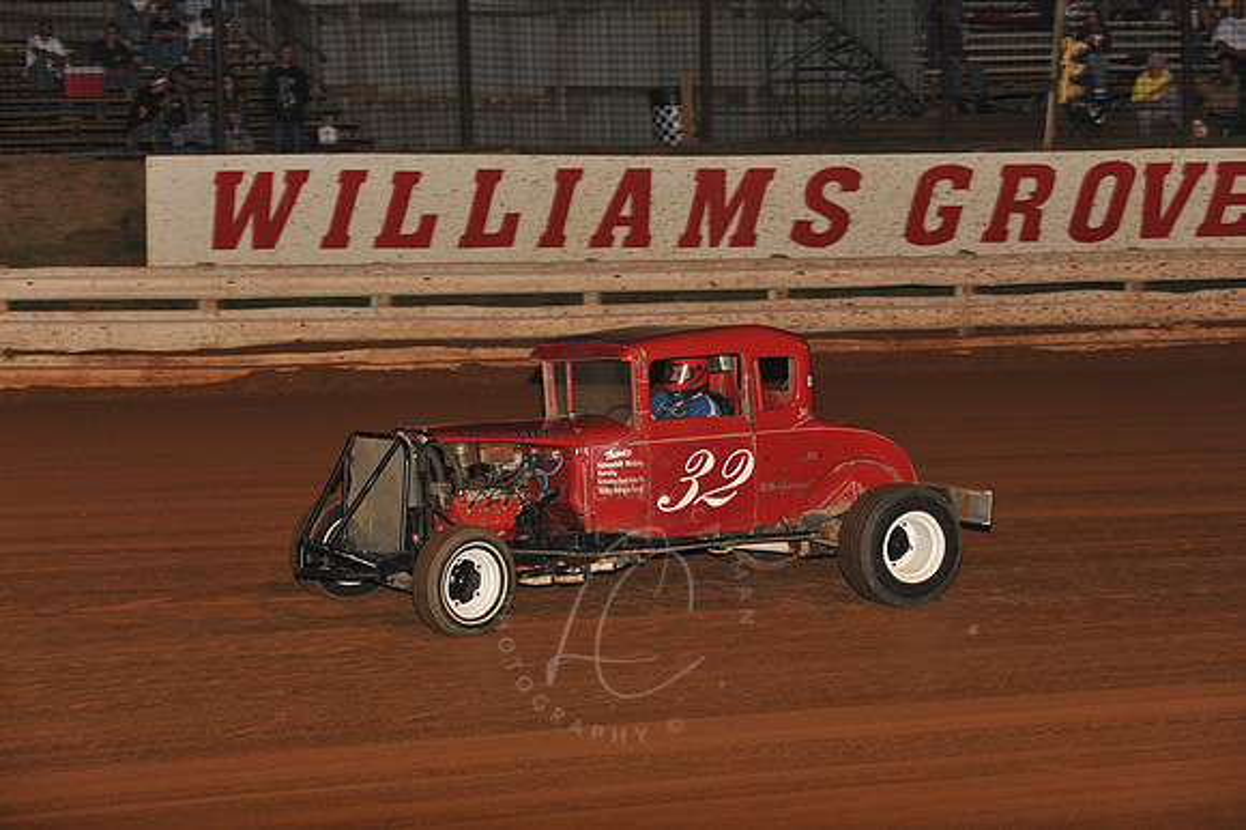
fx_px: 3632
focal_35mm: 105
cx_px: 623
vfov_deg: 13.0
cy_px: 415
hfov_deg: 19.5
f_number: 6.3
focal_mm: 105
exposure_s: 1/320
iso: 800
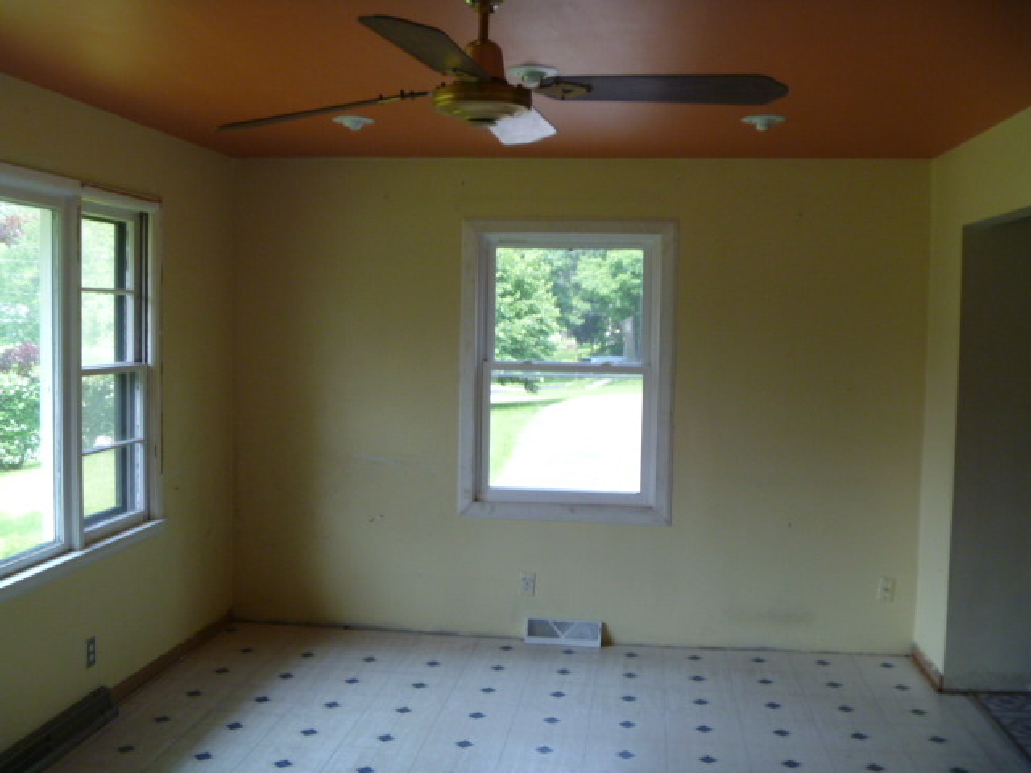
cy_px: 386
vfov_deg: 40.7
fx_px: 1042
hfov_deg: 52.6
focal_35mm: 35
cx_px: 516
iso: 160
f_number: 3.5
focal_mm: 6.3
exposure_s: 1/80
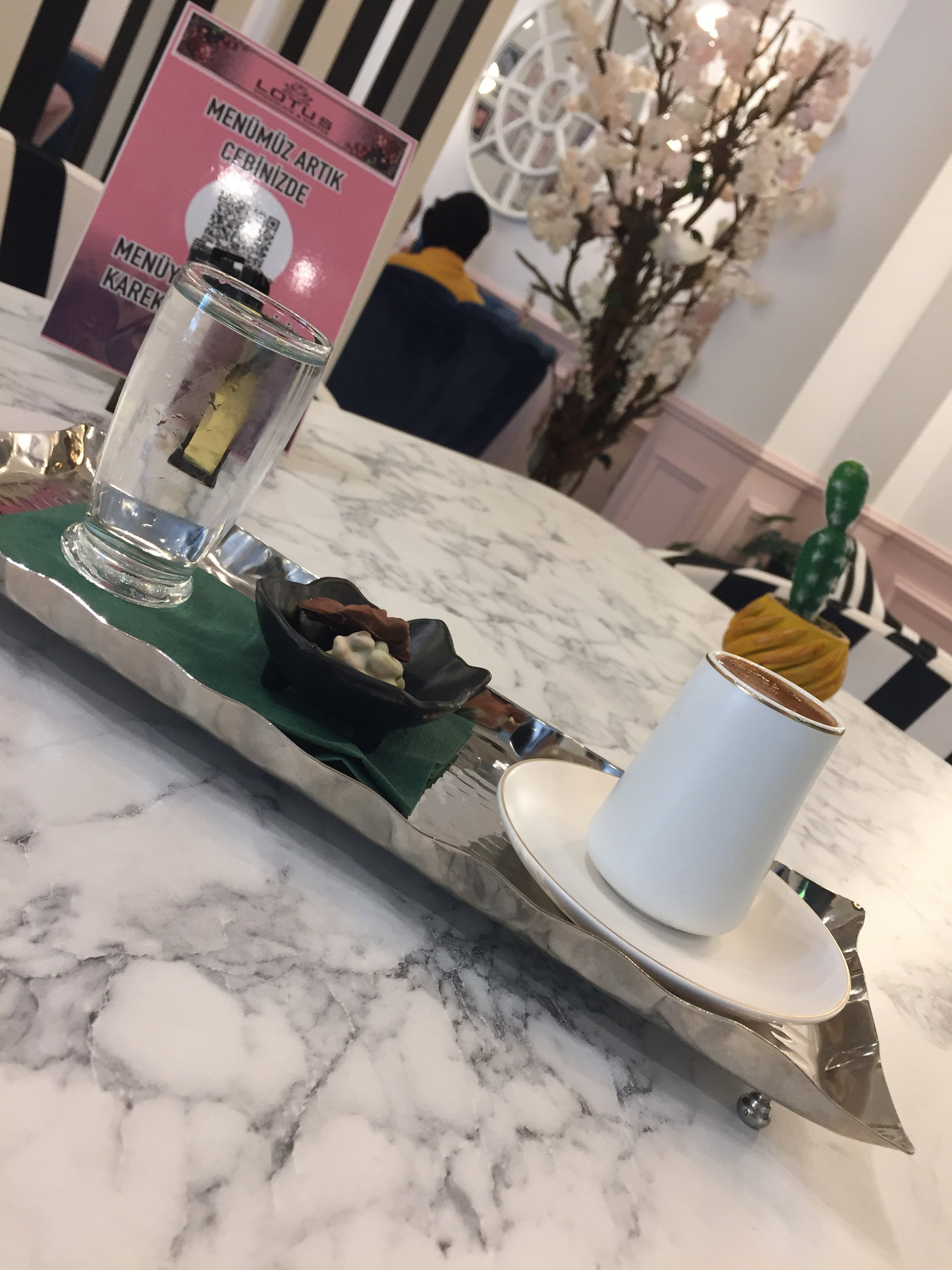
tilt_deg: -14.5
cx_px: 476
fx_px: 1063
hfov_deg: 48.2
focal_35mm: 29
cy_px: 635
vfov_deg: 61.7
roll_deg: -31.0
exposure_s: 1/33
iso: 50
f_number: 2.2
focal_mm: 4.15
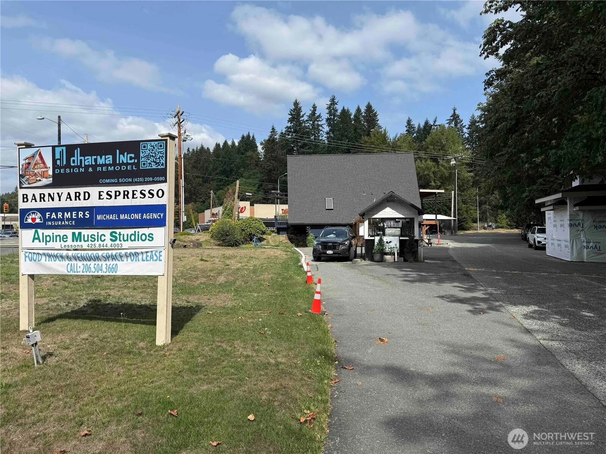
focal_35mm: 24
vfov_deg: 56.8
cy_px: 227
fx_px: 420
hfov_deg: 71.6
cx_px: 303
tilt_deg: +1.5
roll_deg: +0.6
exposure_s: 1/4975
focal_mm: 6.76
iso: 80
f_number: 1.78
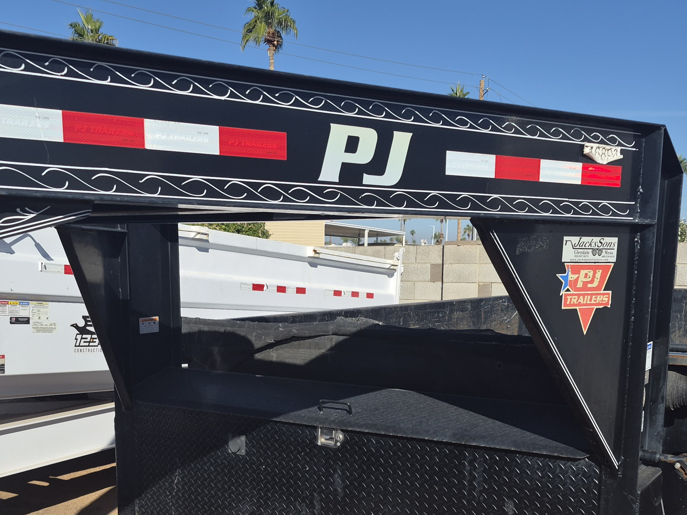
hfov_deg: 43.7
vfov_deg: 32.8
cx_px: 292
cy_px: 396
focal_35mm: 43
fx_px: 853
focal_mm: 5.4
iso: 80
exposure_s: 1/7696
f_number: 1.8
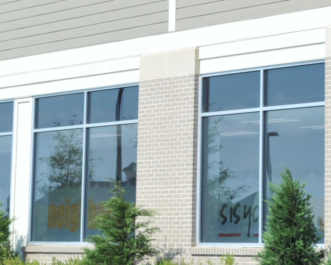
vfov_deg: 8.6
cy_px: 15
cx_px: 160
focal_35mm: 180
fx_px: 1763
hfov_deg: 10.7
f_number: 5.6
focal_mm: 55
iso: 200
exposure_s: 1/640
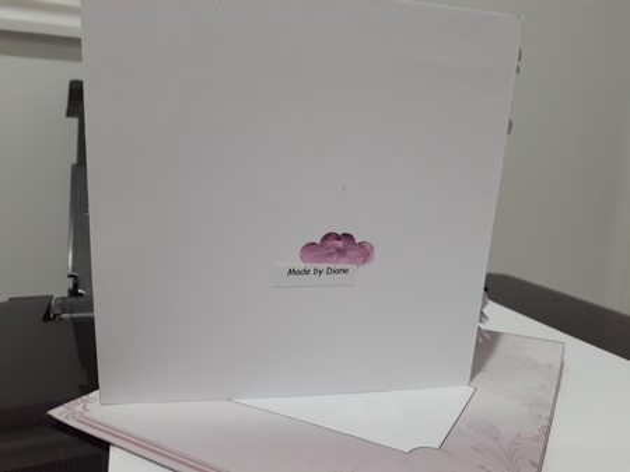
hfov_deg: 65.4
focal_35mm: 27
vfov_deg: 51.3
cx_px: 315
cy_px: 236
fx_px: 491
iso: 200
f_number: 1.9
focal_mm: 3.6
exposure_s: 1/50
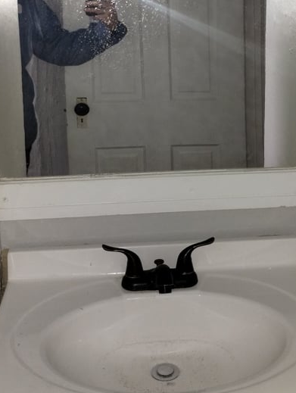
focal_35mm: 55
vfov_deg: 34.4
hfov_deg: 26.6
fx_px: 625
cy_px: 119
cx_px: 174
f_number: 1.8
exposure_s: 1/30
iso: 500
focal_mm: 4.27
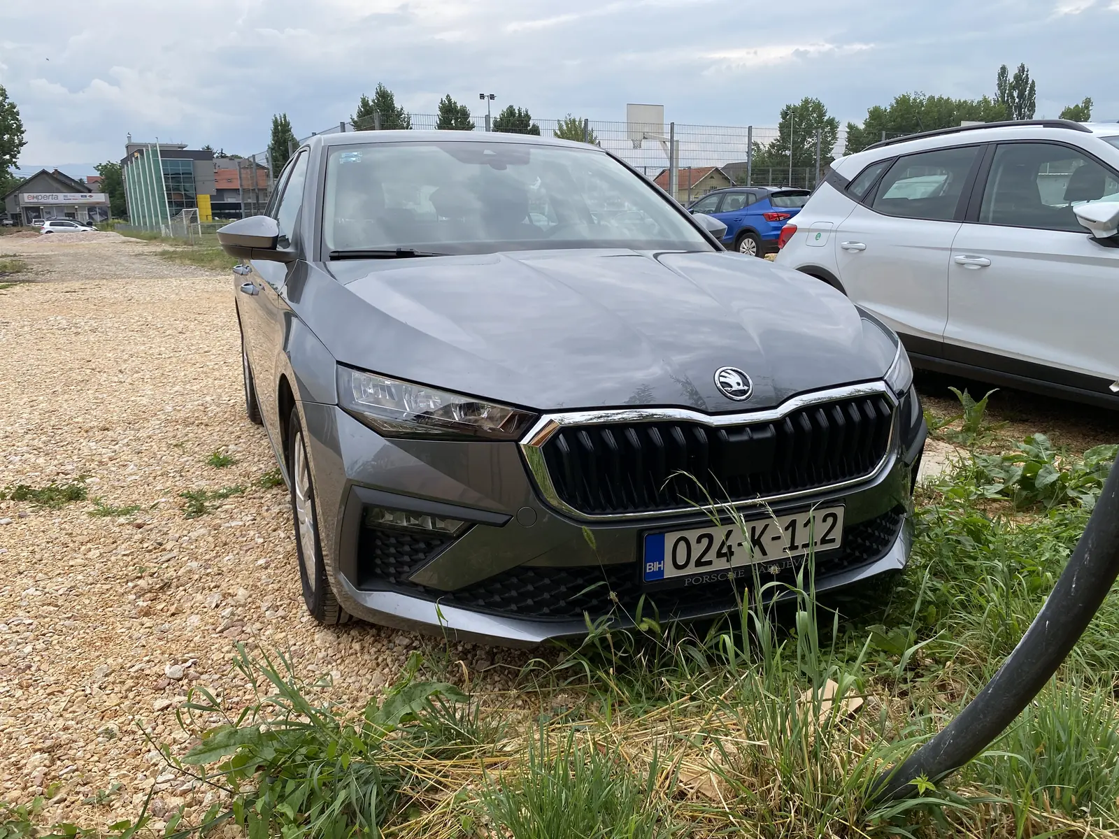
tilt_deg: -13.0
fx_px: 840
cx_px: 560
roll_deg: +1.6
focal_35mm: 26
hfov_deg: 67.3
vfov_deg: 53.1
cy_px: 420
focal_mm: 4.25
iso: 32
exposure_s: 1/1727
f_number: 1.8
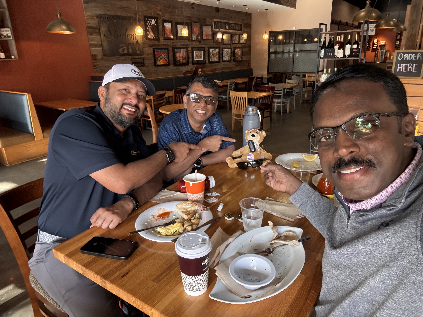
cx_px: 212
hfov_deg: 73.9
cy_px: 158
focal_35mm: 23
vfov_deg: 58.9
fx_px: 281
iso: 320
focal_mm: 2.69
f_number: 1.9
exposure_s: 1/60
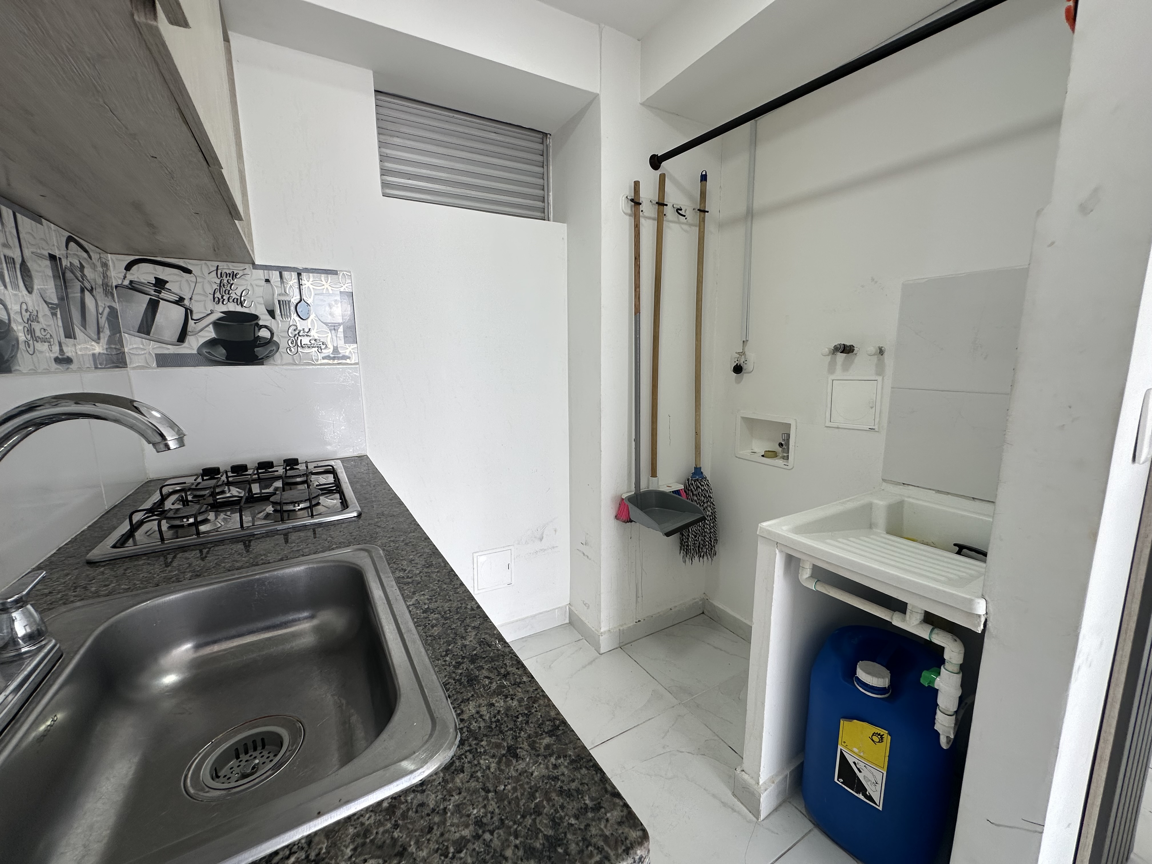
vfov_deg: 85.7
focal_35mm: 14
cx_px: 576
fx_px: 466
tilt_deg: -8.4
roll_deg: +1.1
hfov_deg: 102.1
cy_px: 432
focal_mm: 2.22
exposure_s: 1/120
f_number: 2.2
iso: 40
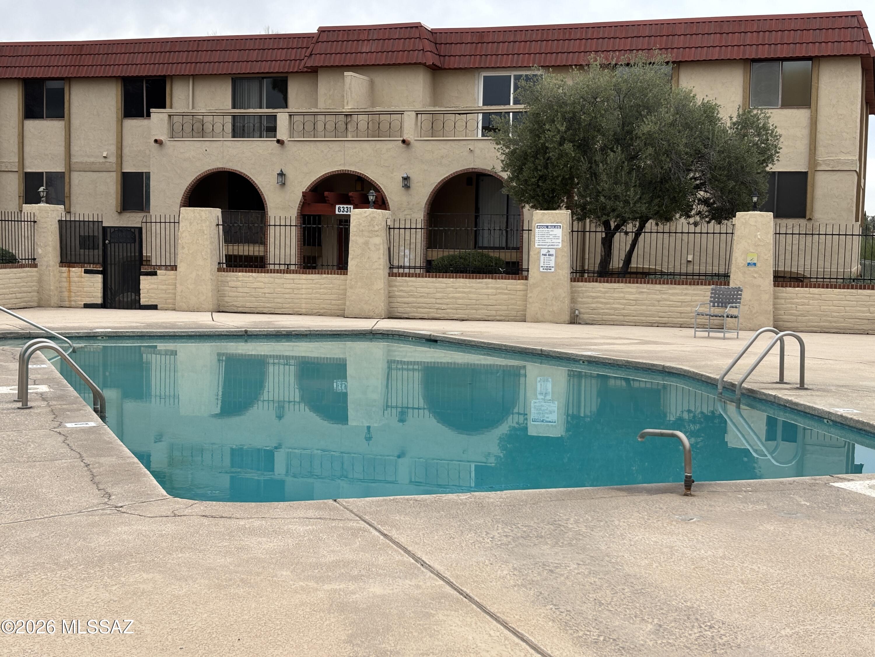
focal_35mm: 52
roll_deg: -1.1
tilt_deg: -4.8
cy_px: 328
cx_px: 438
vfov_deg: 28.0
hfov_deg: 36.8
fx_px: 1314
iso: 32
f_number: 1.6
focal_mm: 5.96
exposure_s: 1/747
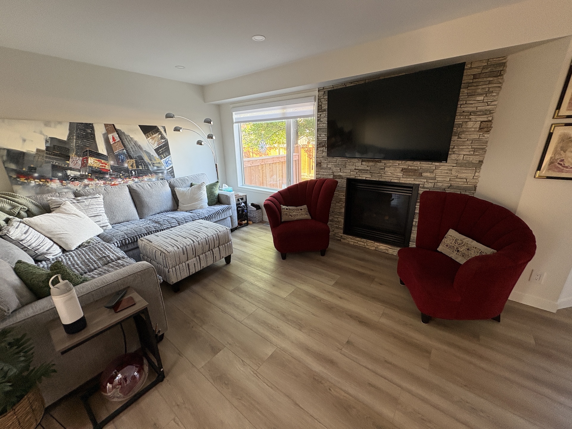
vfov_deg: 85.7
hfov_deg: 102.1
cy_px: 214
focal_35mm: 14
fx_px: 231
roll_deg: +2.0
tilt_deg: -16.6
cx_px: 286
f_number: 2.2
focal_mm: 2.22
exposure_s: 1/67
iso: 250
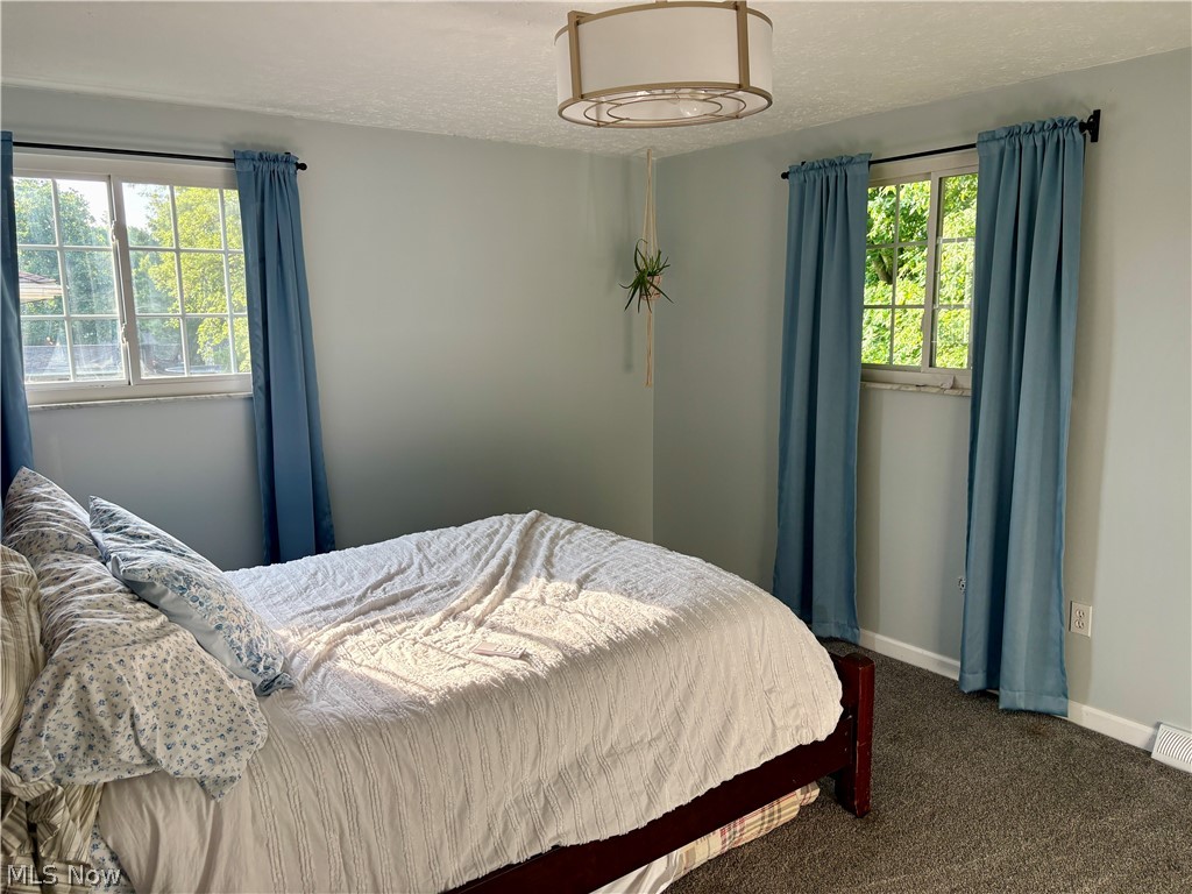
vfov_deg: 53.1
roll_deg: +1.9
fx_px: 895
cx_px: 596
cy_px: 447
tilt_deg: -8.6
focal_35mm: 26
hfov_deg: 67.3
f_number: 1.6
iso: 80
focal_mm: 5.96
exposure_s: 1/228
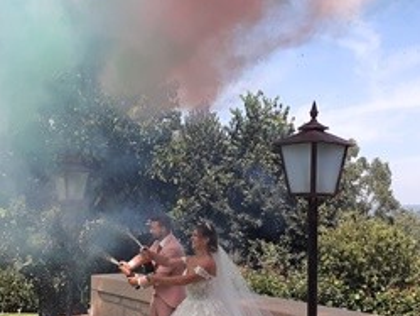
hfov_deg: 36.6
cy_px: 183
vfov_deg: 28.0
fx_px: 631
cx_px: 160
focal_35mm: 52
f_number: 1.9
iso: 40
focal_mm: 3.6
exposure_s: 1/1144
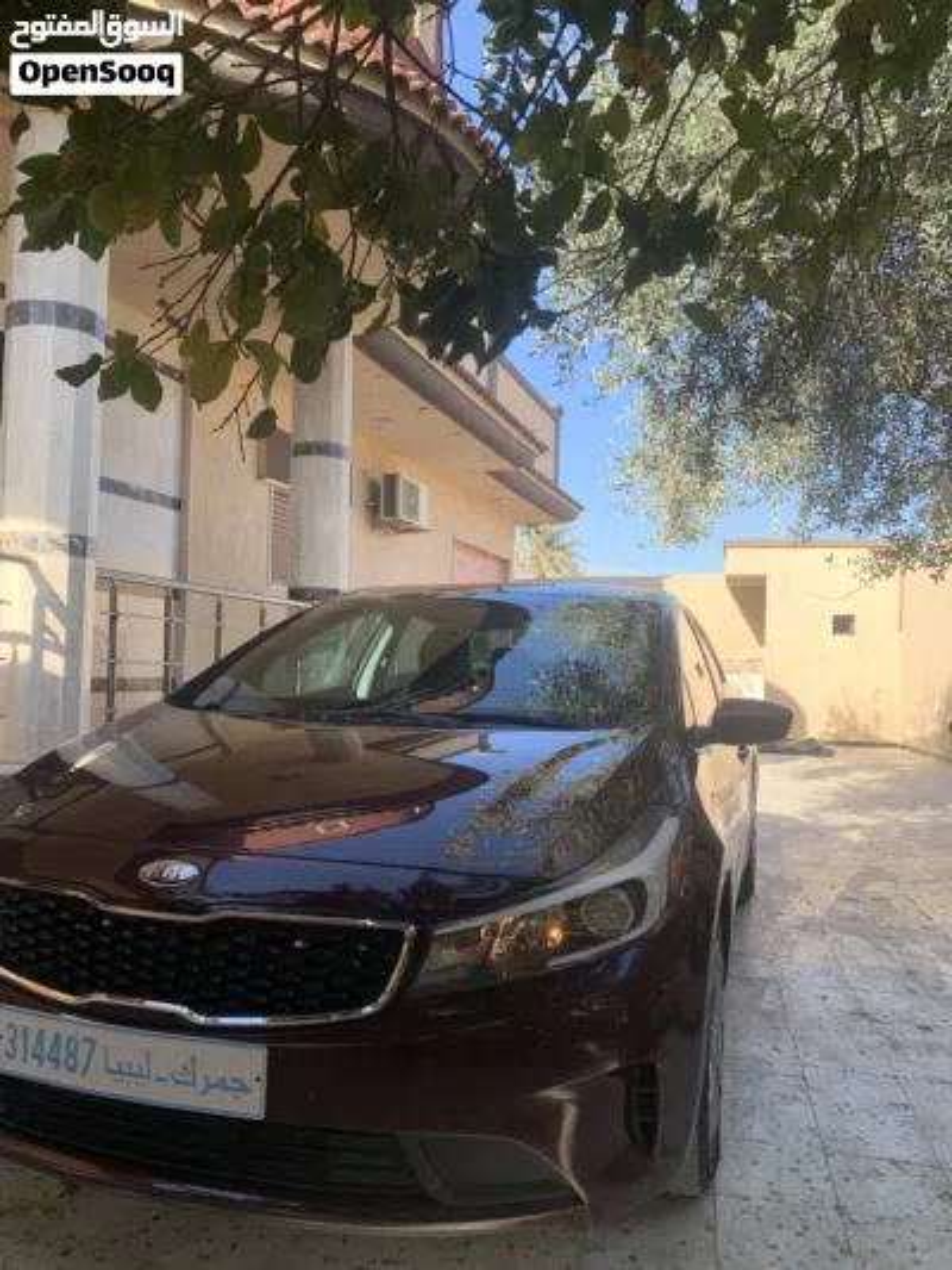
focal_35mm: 26
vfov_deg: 67.3
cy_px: 635
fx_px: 953
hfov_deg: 53.1
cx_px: 476
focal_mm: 4.25
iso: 25
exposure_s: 1/469
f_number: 1.8
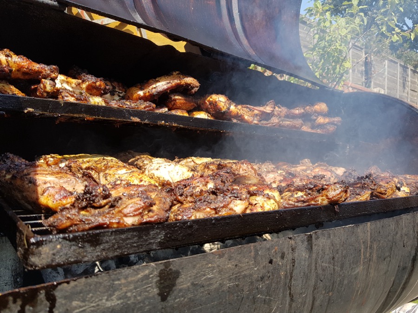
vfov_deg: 53.1
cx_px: 209
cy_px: 156
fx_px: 314
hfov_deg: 67.3
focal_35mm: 26
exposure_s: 1/724
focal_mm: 4.3
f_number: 1.7
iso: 40
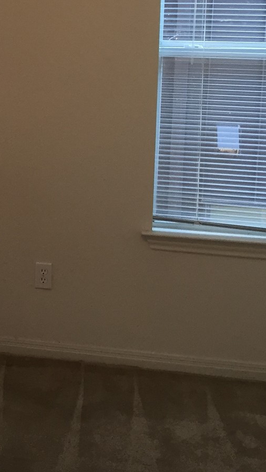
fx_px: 902
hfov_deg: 15.7
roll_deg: -1.2
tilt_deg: -6.8
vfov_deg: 28.8
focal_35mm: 72
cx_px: -105
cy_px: 107
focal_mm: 4.15
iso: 32
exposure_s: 1/30
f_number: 2.2
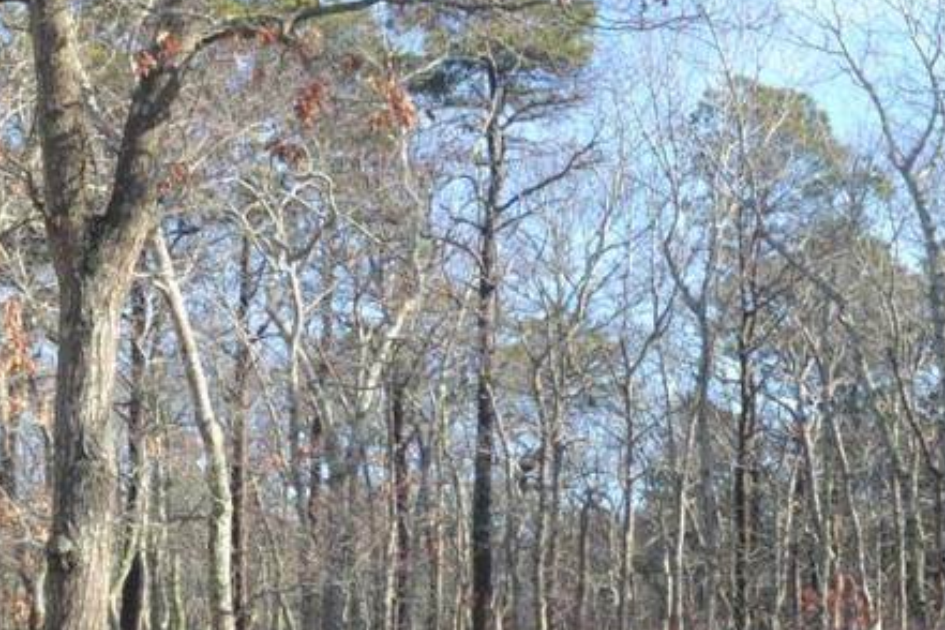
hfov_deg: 23.4
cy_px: 468
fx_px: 2284
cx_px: 456
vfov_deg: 15.6
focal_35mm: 87
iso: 100
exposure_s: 1/160
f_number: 6.3
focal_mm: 20
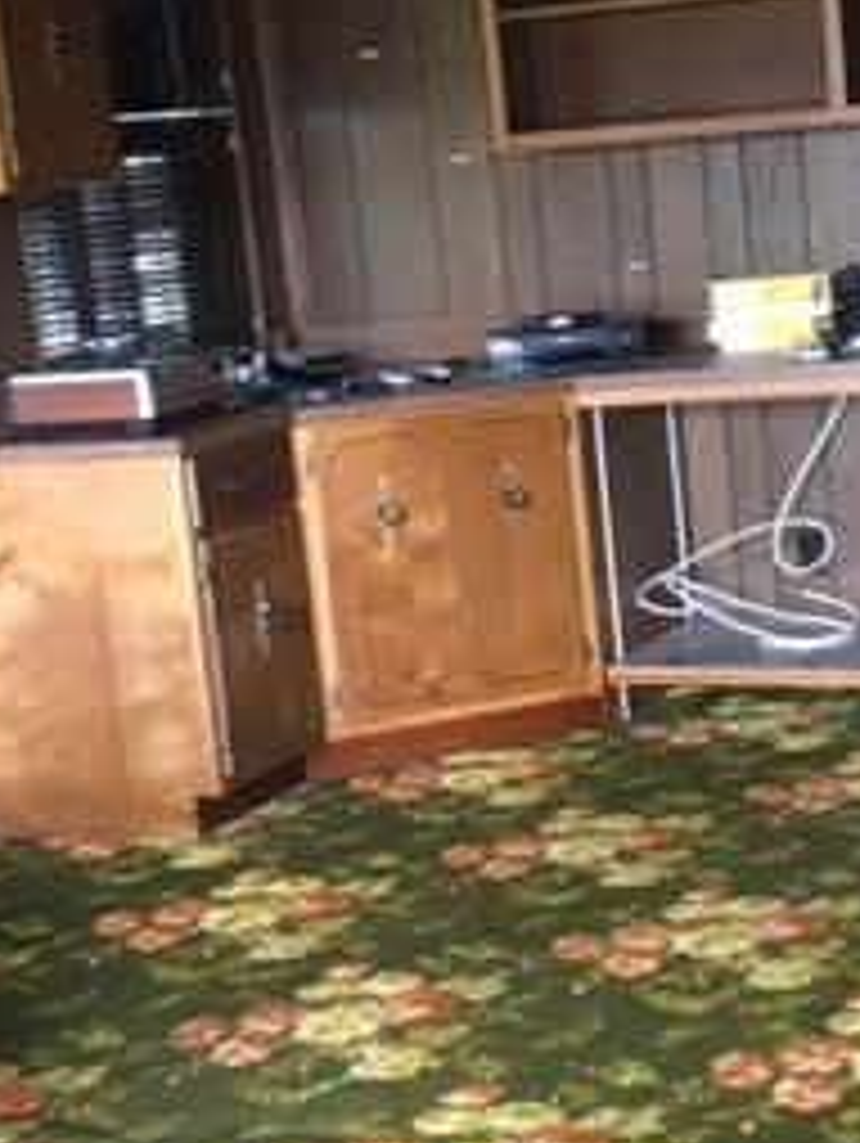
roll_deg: +4.7
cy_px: 562
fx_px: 2414
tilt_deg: -9.3
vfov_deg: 26.7
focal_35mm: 73
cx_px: 738
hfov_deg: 19.9
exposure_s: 1/24
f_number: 2.2
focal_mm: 4.15
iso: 200
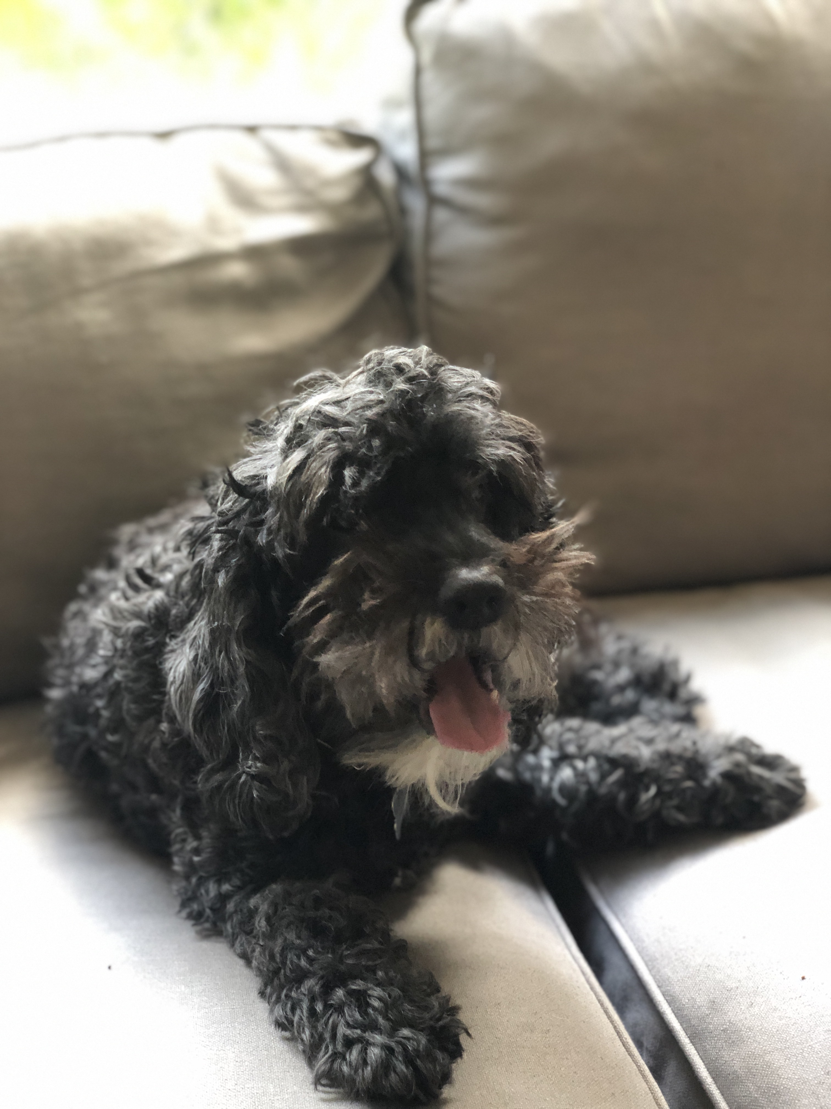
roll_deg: +2.9
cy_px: 554
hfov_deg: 28.0
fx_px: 1664
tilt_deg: -18.8
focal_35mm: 52
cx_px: 416
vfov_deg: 36.8
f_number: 2.4
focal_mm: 6
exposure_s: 1/13
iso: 160
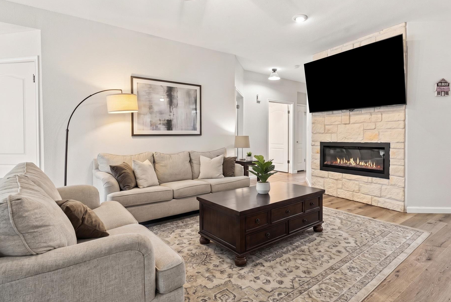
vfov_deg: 67.4
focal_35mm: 18
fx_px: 226
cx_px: 244
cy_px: 140
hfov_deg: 89.8
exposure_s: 4
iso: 200
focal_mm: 16
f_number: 8
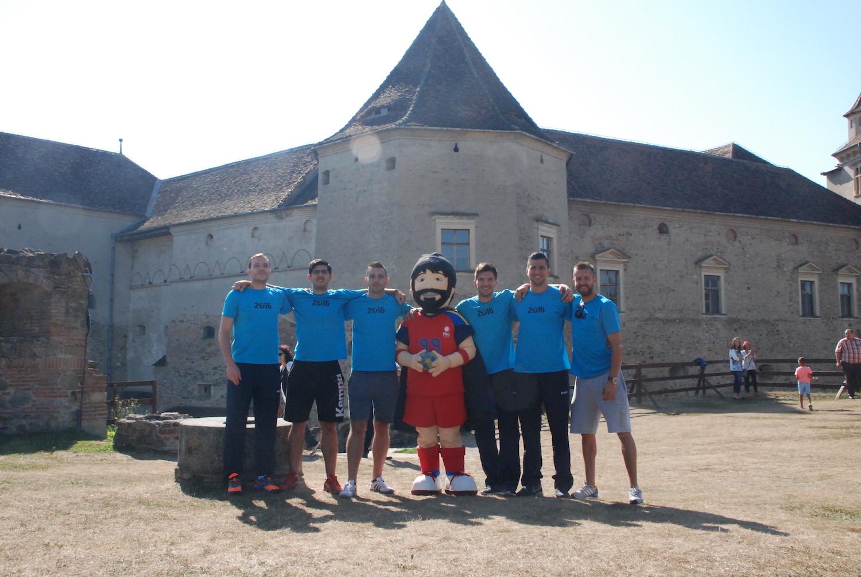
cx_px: 430
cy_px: 288
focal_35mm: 36
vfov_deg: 37.0
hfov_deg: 53.1
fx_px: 862
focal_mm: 24
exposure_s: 1/500
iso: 1000
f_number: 11
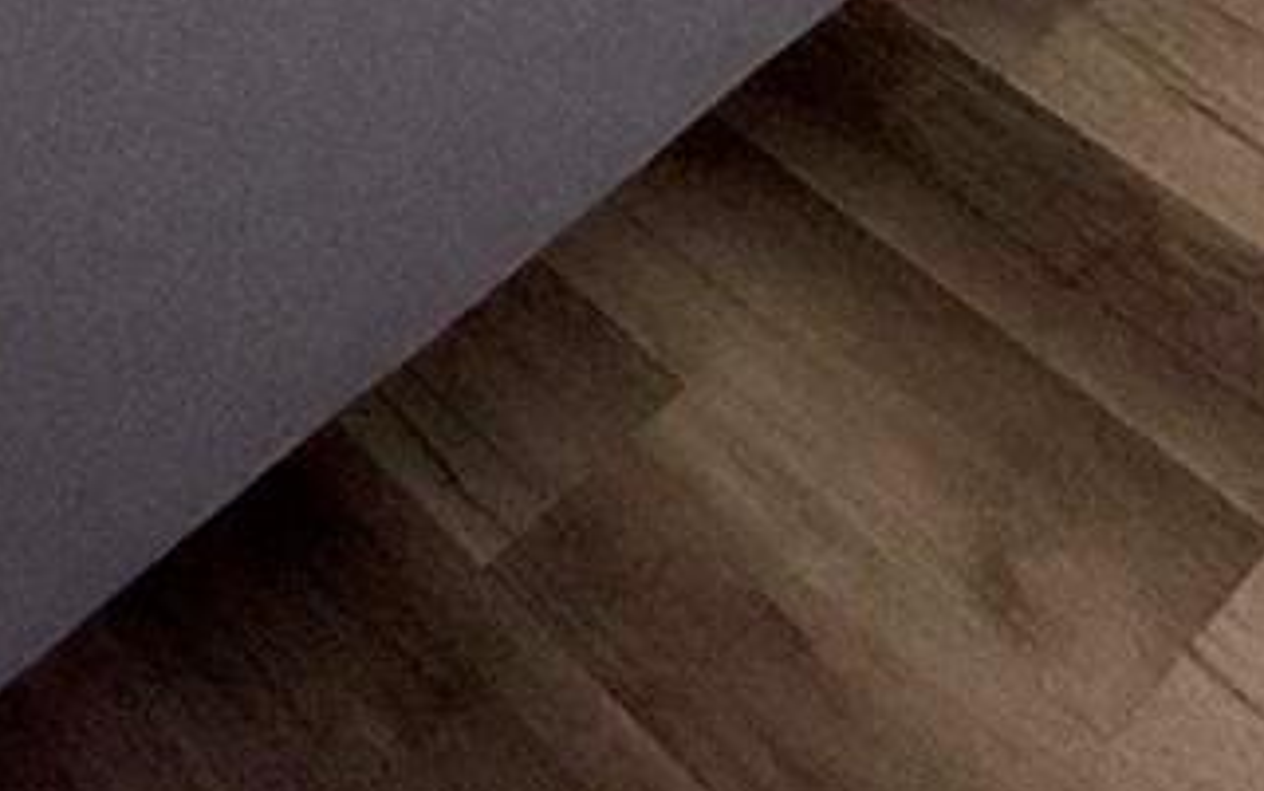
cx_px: 307
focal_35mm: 74
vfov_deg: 11.3
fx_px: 2550
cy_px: -1547
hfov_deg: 27.4
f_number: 2.2
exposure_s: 1/99
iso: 64
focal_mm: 2.22
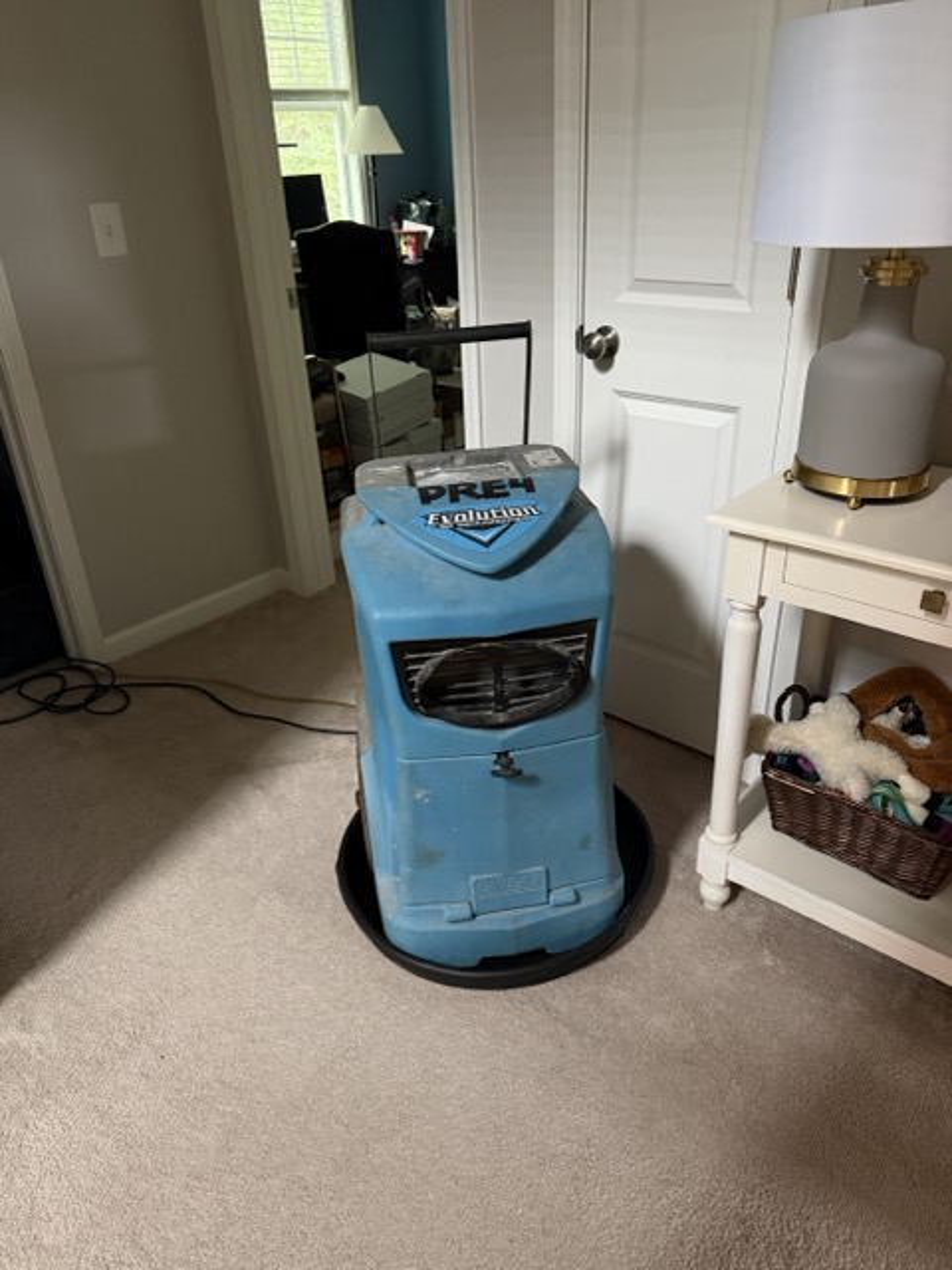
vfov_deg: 71.6
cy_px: 635
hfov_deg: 56.8
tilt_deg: -28.4
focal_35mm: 24
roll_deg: +1.6
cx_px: 476
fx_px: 880
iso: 800
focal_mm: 6.76
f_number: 1.78
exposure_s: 1/30
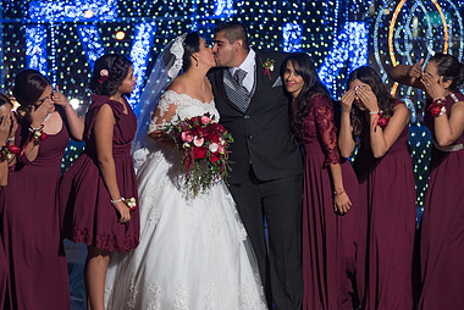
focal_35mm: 206
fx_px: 2657
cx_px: 197
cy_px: 159
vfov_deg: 6.7
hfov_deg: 10.0
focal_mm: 135
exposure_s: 1/160
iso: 1000
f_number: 2.8
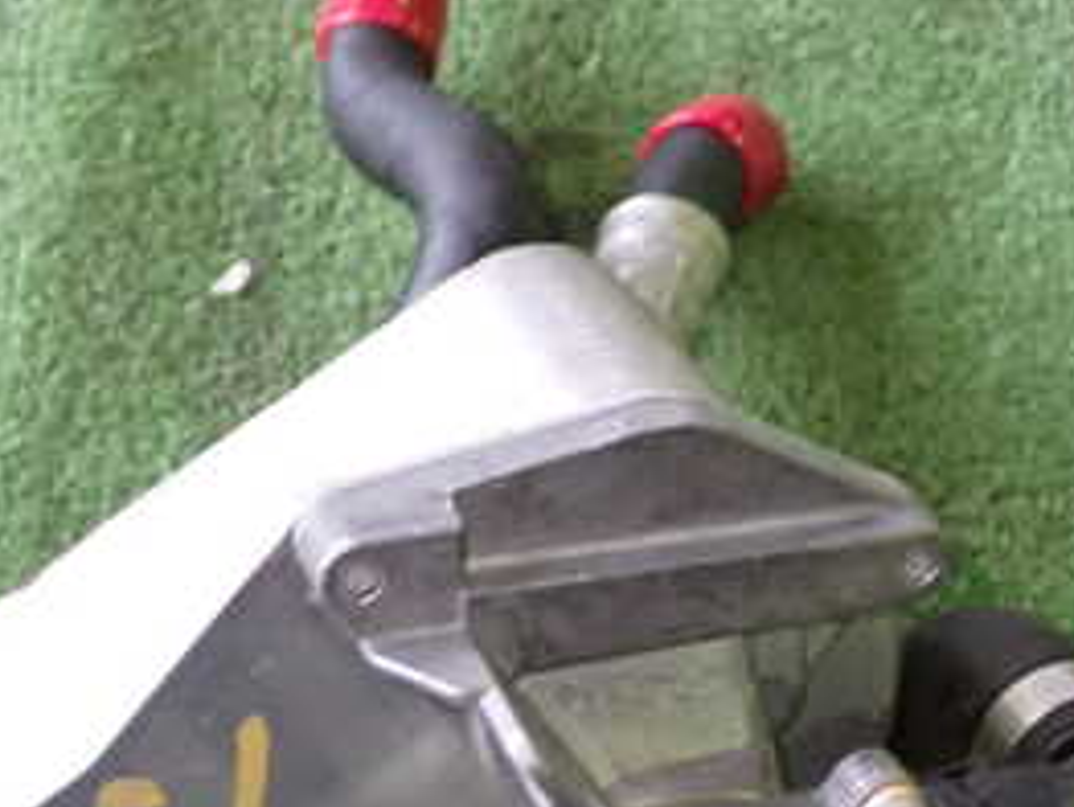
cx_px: 463
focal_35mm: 87
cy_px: 754
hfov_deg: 22.5
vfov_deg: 16.7
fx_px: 2702
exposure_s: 1/40
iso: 640
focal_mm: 6.83
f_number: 2.7
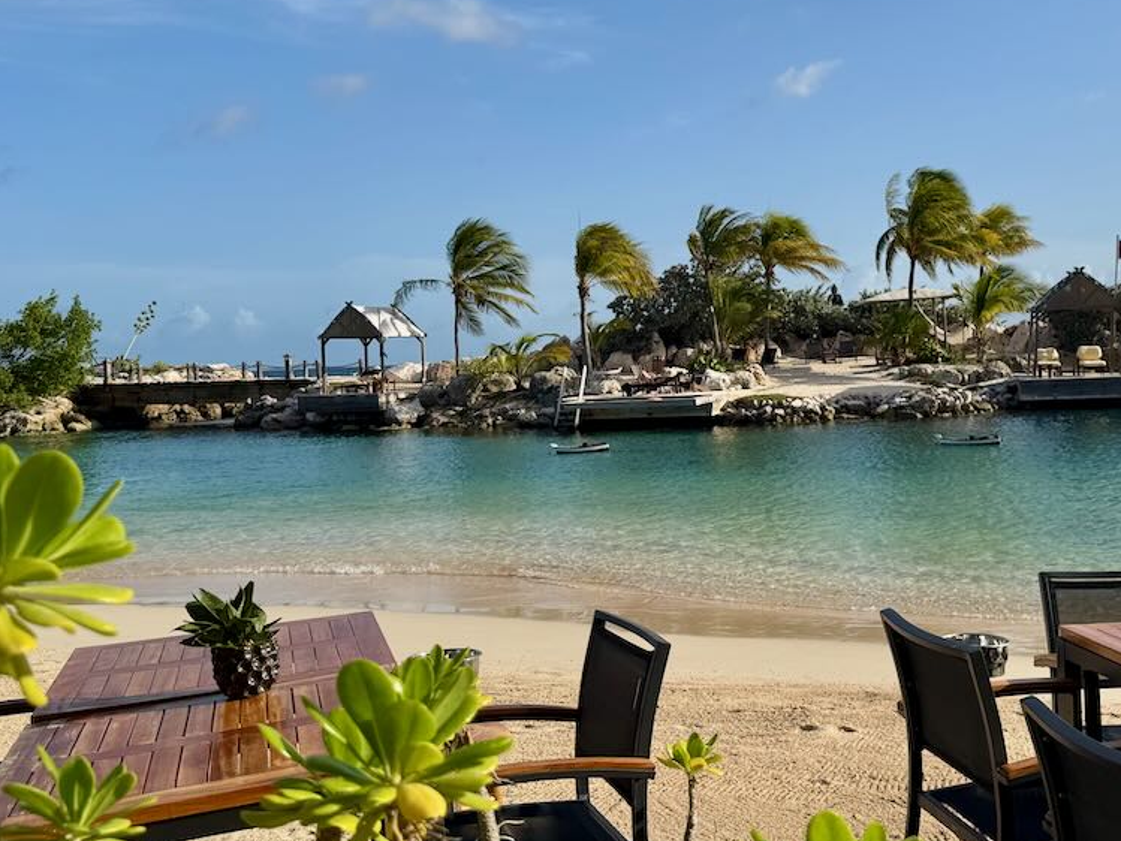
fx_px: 1328
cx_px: 714
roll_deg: +2.5
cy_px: 409
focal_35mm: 41
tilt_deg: -2.7
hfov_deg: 45.3
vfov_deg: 35.1
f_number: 1.78
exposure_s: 1/5814
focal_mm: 6.76
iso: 80
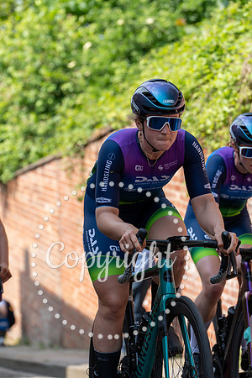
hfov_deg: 10.5
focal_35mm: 130
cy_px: 189
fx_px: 1365
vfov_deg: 15.8
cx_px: 126
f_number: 4.5
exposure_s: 1/1000
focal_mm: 130
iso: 200
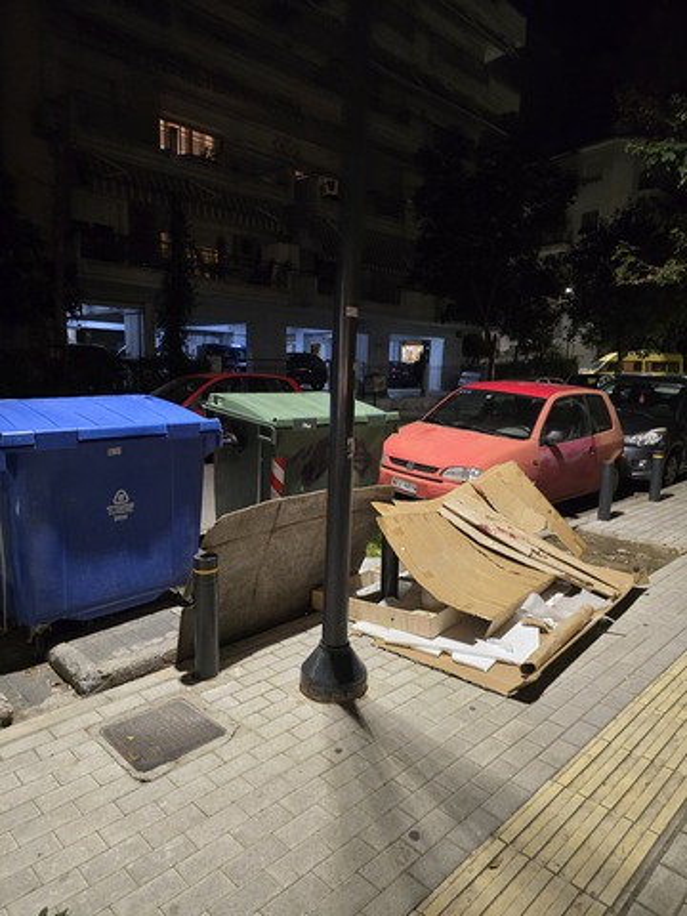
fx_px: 609
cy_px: 458
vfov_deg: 73.9
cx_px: 344
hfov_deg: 58.9
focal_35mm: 23
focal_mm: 6.3
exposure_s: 1/33.3
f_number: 1.7
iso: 1250
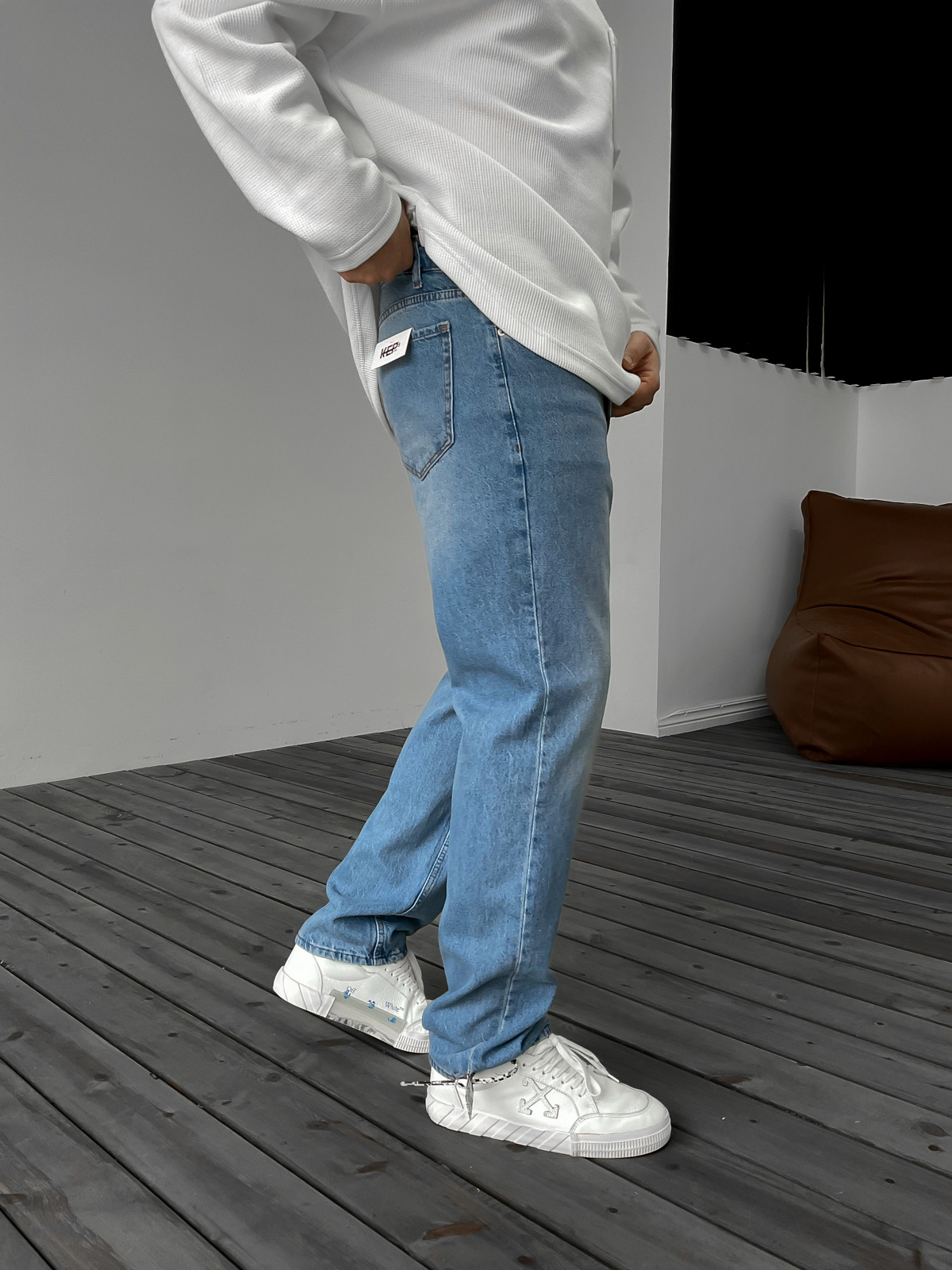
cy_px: 635
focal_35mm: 29
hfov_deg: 48.2
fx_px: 1063
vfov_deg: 61.7
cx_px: 476
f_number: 1.8
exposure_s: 1/120
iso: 64
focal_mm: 3
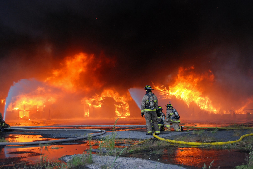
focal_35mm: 42
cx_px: 126
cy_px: 84
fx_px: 296
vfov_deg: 32.0
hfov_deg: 46.3
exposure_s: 1/125
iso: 400
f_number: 4
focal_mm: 28
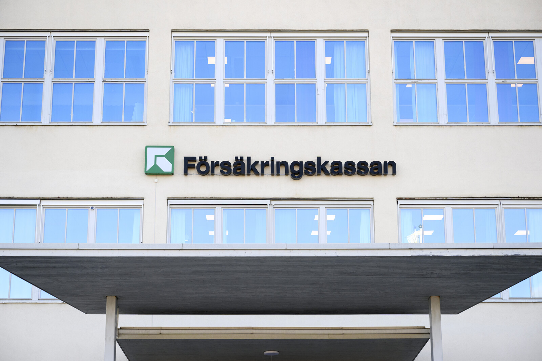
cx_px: 271
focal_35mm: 70
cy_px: 180
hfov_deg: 28.8
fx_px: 1054
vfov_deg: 19.5
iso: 800
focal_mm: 70
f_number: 4
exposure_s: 1/1250
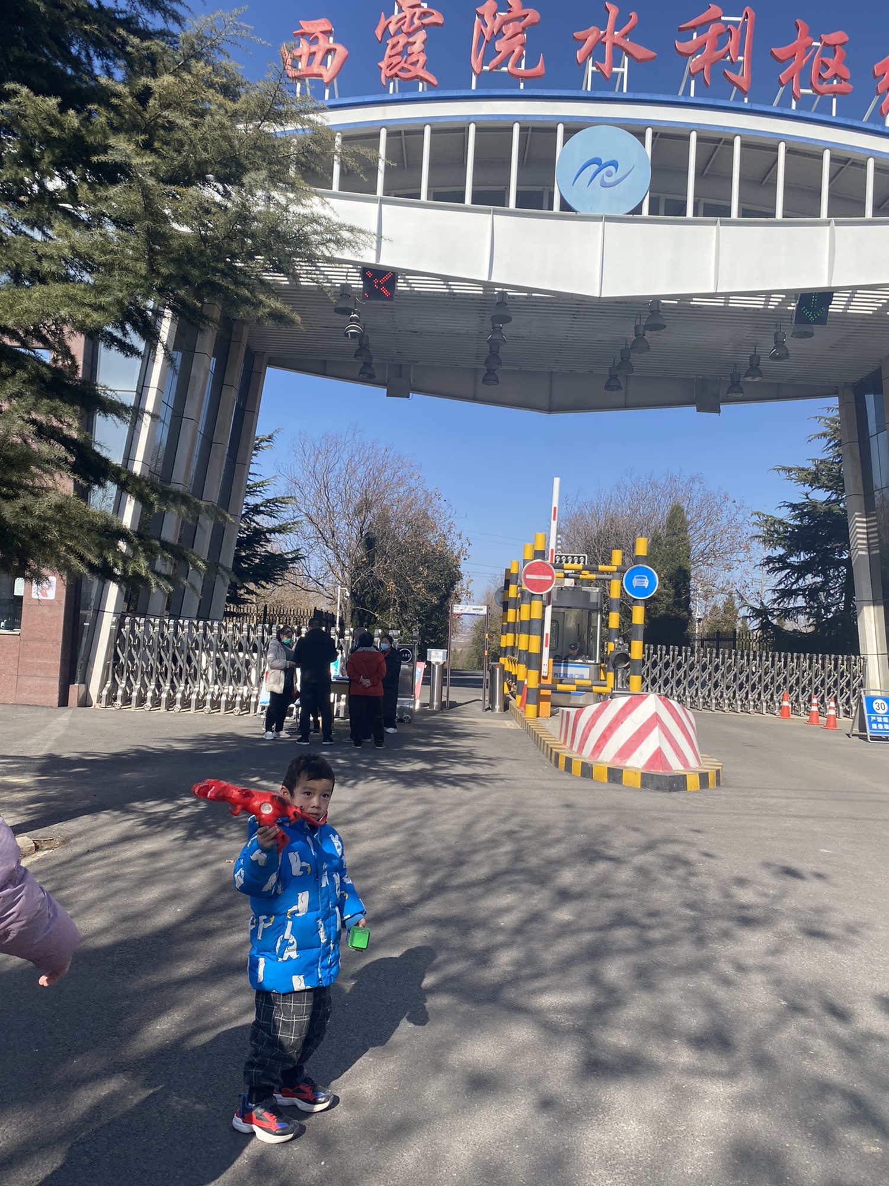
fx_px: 890
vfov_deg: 67.3
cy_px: 593
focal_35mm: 26
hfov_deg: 53.1
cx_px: 444
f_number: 1.8
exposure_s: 1/2513
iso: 32
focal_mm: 4.25
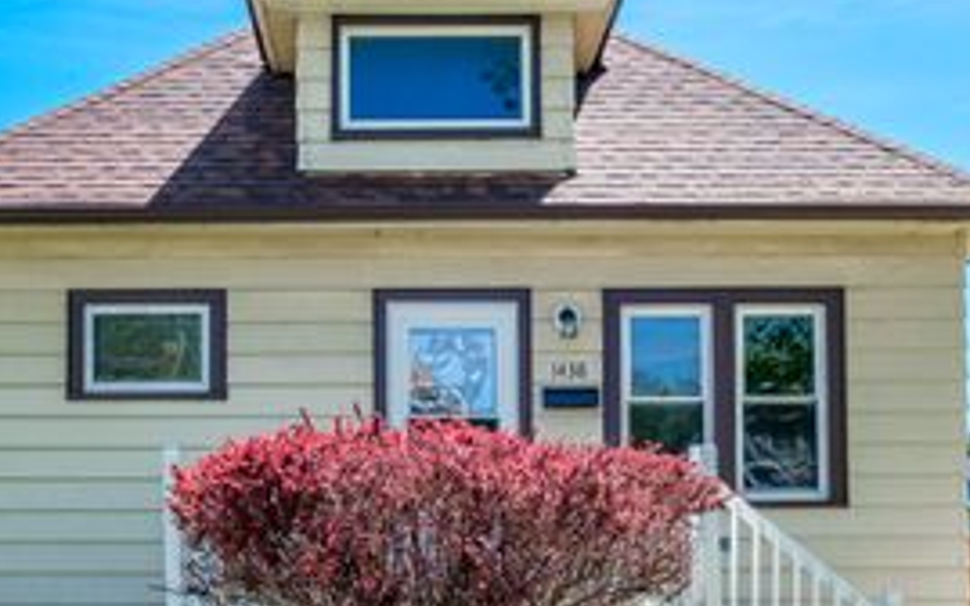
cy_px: 427
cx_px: 469
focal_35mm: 55
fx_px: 1454
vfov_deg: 23.4
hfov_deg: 36.9
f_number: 8
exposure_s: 1/350
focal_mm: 19.1
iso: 160
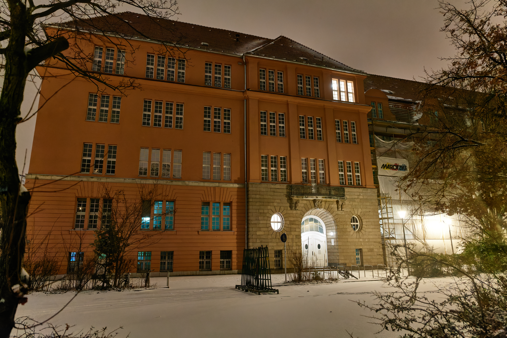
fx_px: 338
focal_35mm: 24
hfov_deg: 73.7
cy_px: 169
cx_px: 254
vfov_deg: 53.2
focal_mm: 24
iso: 6400
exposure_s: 1/60
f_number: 2.8
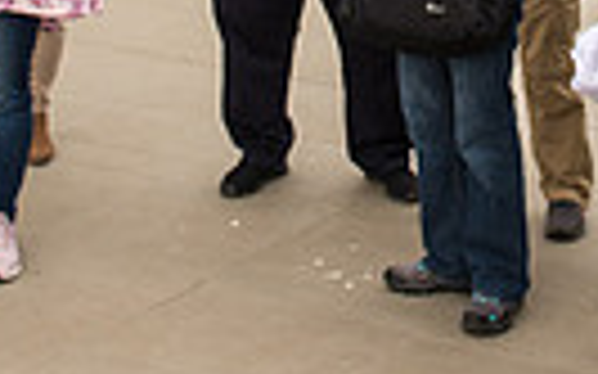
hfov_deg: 19.3
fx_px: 1743
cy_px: -250
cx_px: 481
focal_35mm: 107
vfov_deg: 11.5
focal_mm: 24
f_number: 3.5
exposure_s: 1/640
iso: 100
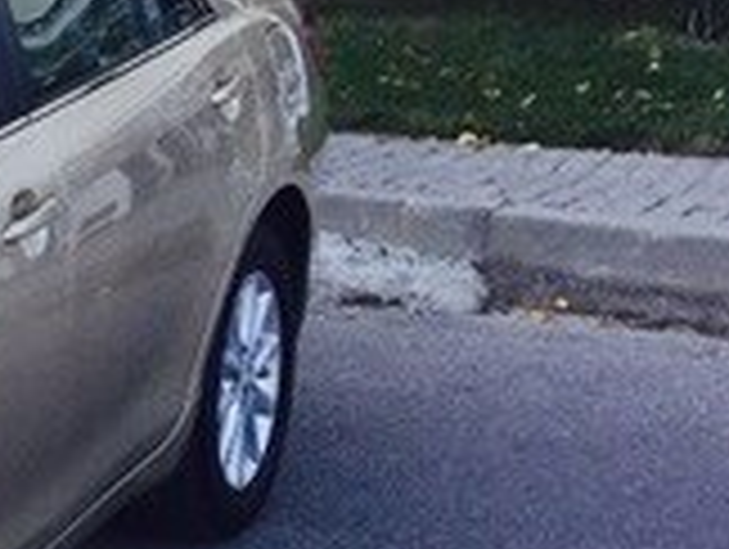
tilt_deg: -15.9
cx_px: -666
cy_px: 367
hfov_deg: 14.3
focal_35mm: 118
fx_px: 2489
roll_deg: -5.6
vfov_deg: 12.6
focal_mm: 4.15
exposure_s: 1/514
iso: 32
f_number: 2.2
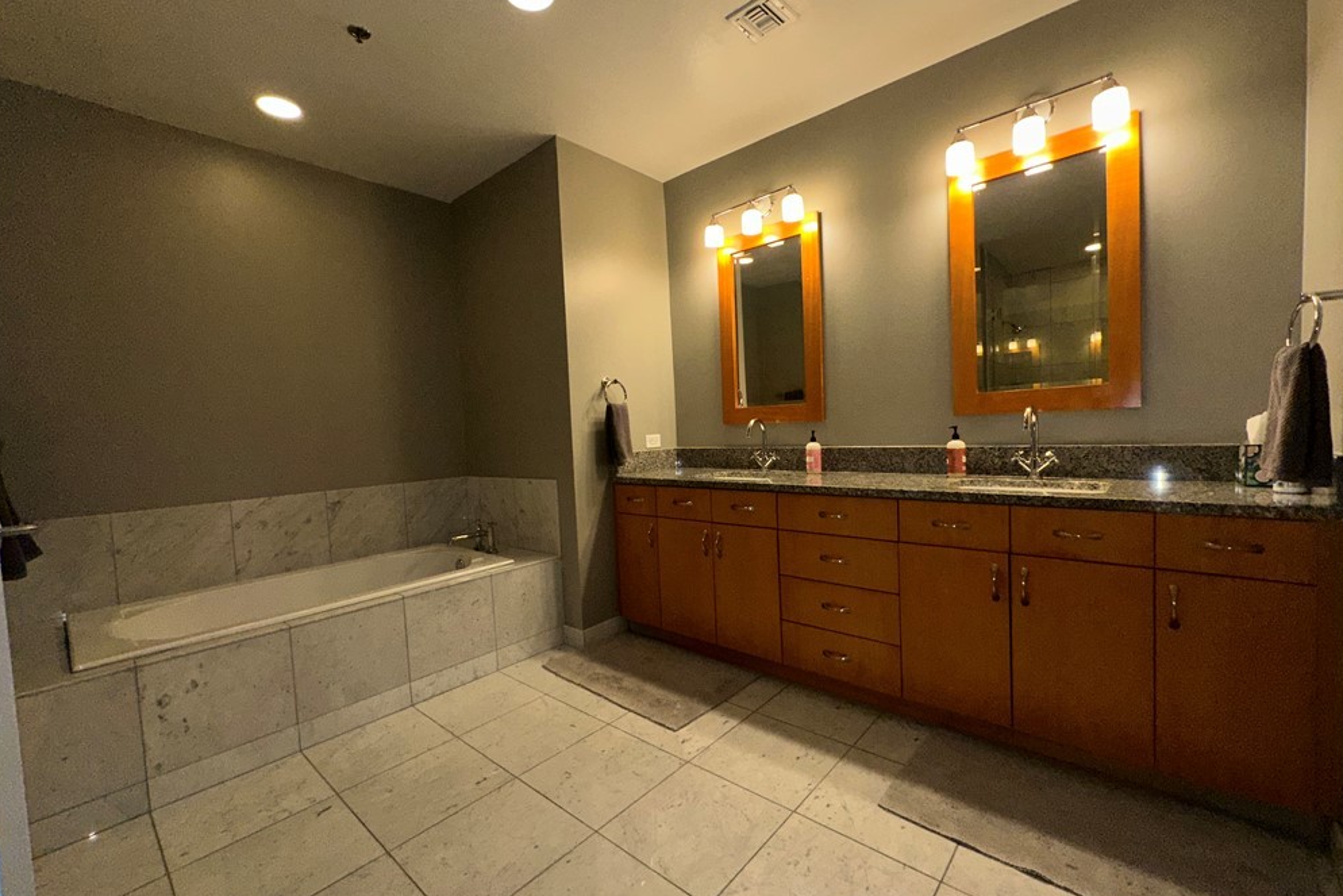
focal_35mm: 15
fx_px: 560
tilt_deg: -3.0
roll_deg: +2.2
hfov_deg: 100.4
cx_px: 685
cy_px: 454
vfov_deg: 77.3
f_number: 2.2
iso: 80
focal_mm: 2.22
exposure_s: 1/104
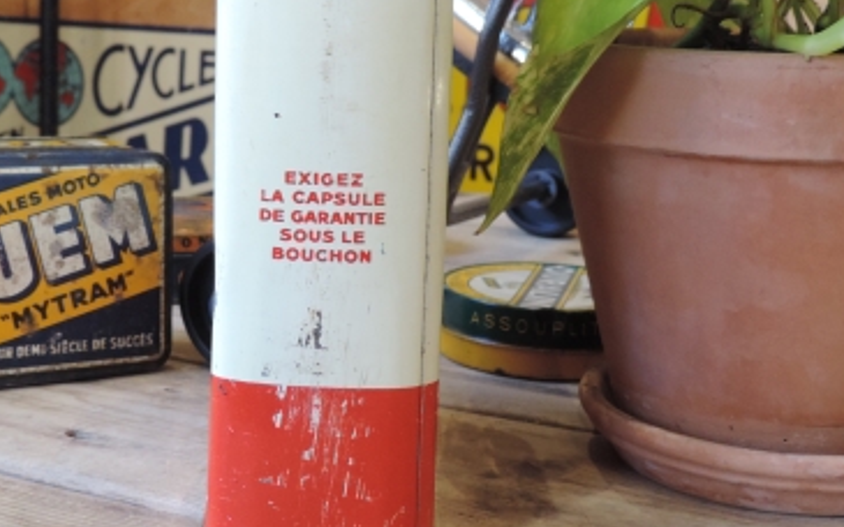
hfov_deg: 33.1
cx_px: 268
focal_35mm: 61
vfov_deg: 21.0
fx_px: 1403
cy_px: 97
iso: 400
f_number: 3.3
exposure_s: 1/30
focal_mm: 6.2
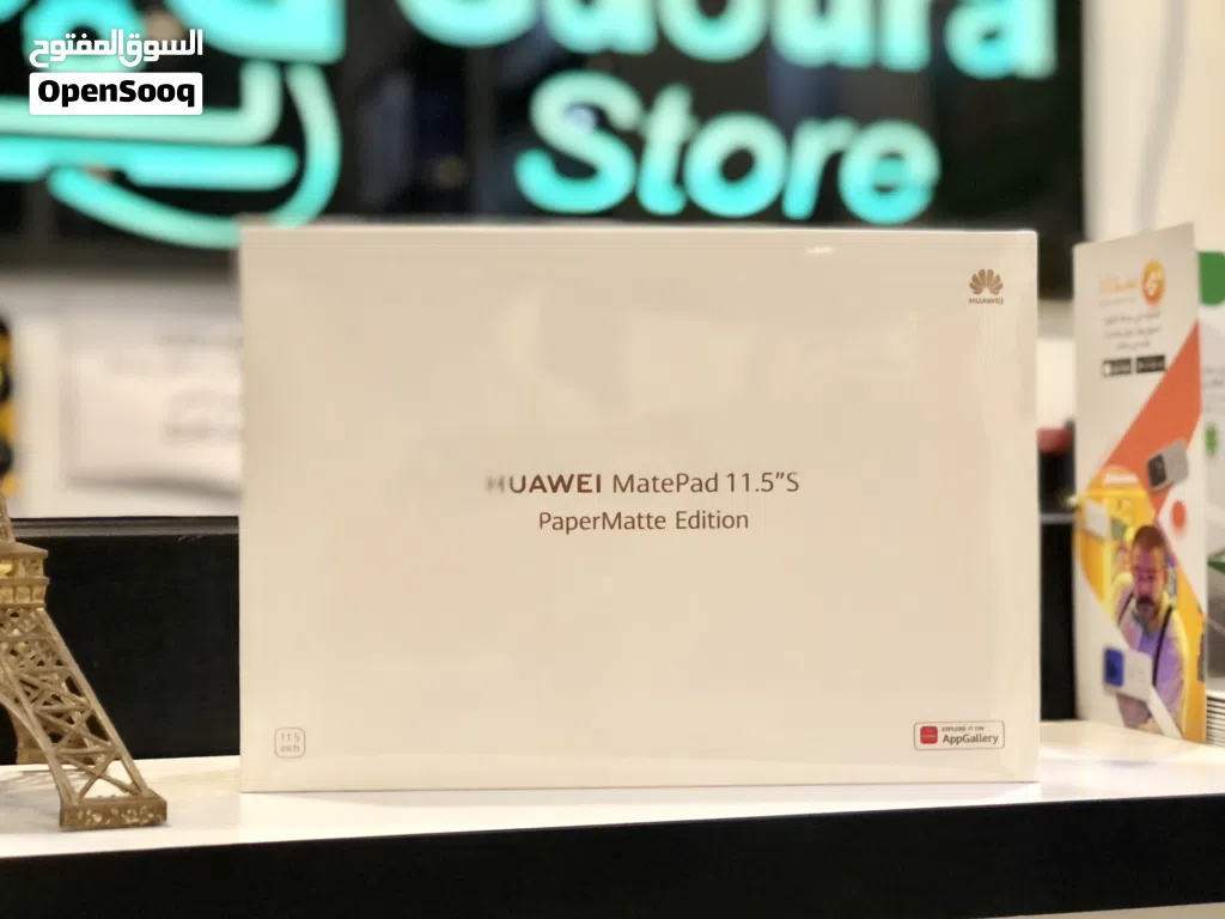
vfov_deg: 25.7
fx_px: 2017
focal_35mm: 57
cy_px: 460
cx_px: 612
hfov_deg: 33.8
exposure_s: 1/33
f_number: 2.8
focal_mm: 6.6
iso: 160
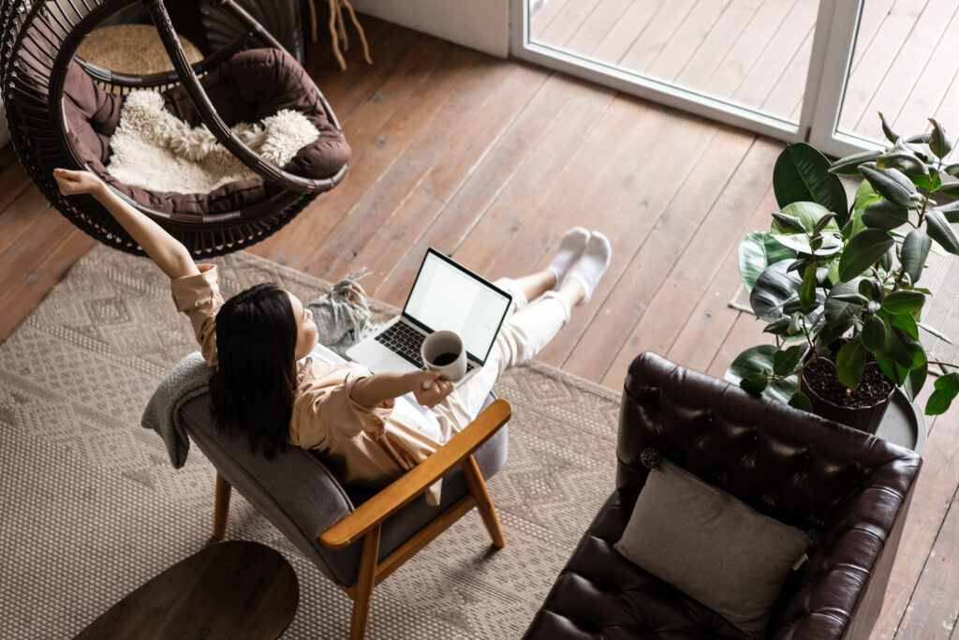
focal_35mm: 55
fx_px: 1465
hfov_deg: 36.2
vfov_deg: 24.6
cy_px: 320
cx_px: 480
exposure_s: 1/125
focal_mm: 55
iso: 400
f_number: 2
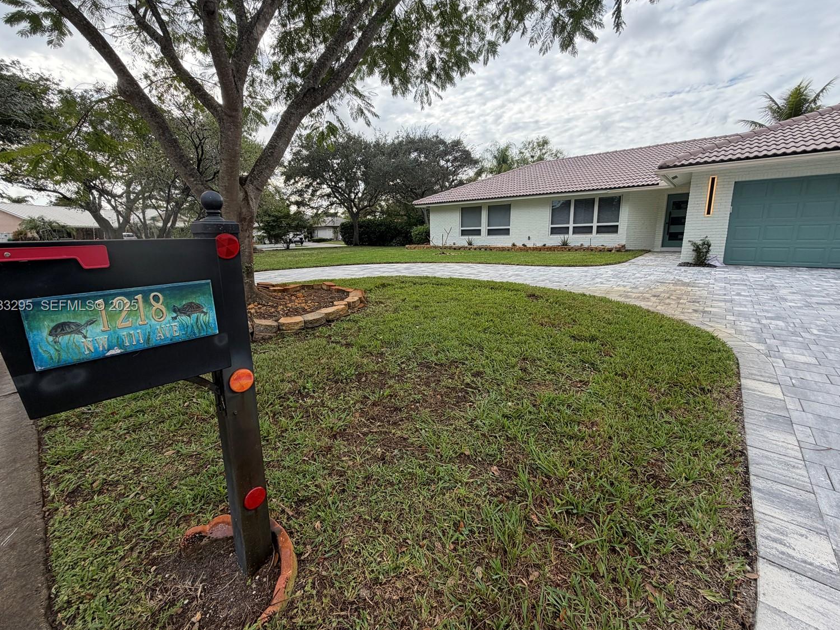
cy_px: 307
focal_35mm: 15
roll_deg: +1.7
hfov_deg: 98.2
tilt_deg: -11.9
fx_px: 364
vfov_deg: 81.7
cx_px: 413
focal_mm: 2.22
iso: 50
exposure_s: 1/502
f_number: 2.2
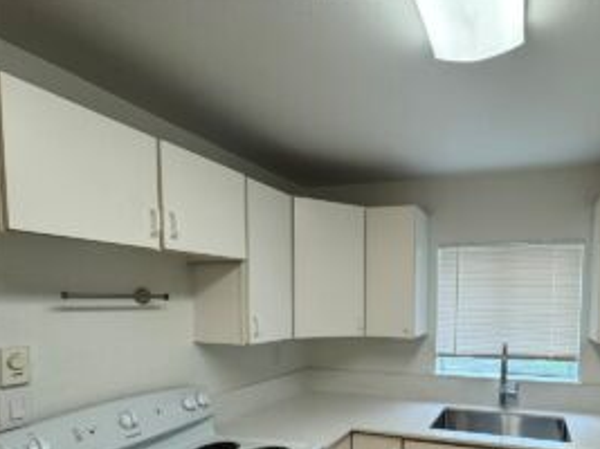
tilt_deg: -4.2
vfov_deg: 60.7
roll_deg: -1.2
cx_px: 438
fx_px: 364
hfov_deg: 74.3
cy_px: 323
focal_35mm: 21
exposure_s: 1/120
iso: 64
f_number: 2.2
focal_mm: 2.22
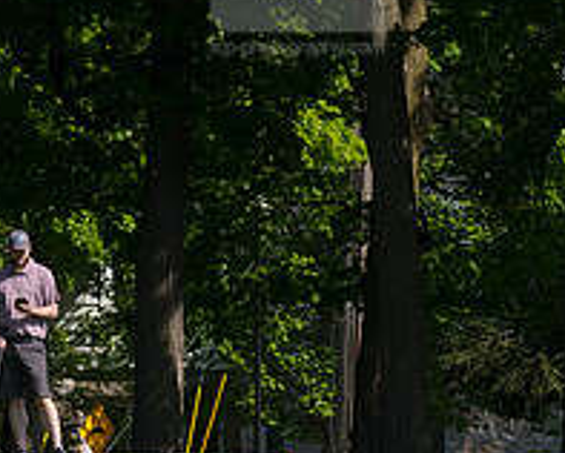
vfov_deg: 1.9
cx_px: -109
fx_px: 13843
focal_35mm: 827
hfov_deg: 2.3
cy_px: 350
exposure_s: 1/1600
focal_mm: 200
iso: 320
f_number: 5.6
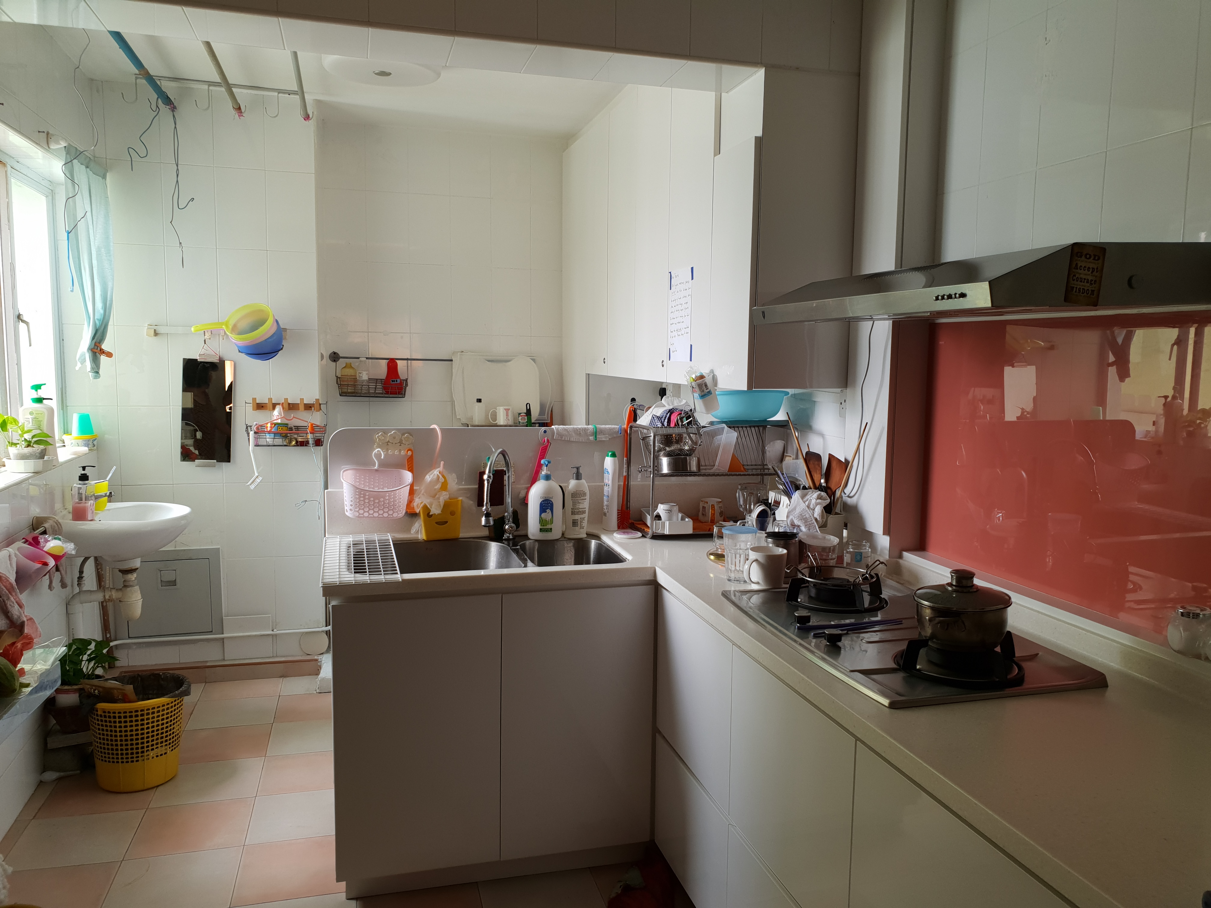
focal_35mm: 26
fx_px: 910
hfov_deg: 67.3
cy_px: 454
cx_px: 606
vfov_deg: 53.1
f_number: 2.4
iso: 80
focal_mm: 4.3
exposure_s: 1/50
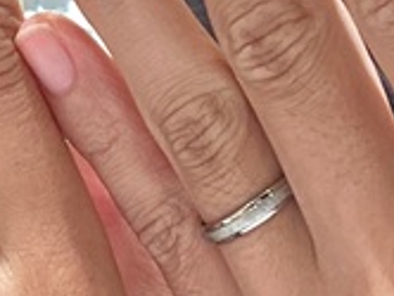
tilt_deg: -12.5
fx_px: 1698
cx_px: 192
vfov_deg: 9.8
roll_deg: -1.4
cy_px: 353
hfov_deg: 13.2
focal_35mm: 149
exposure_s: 1/50
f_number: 2.4
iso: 64
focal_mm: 3.3
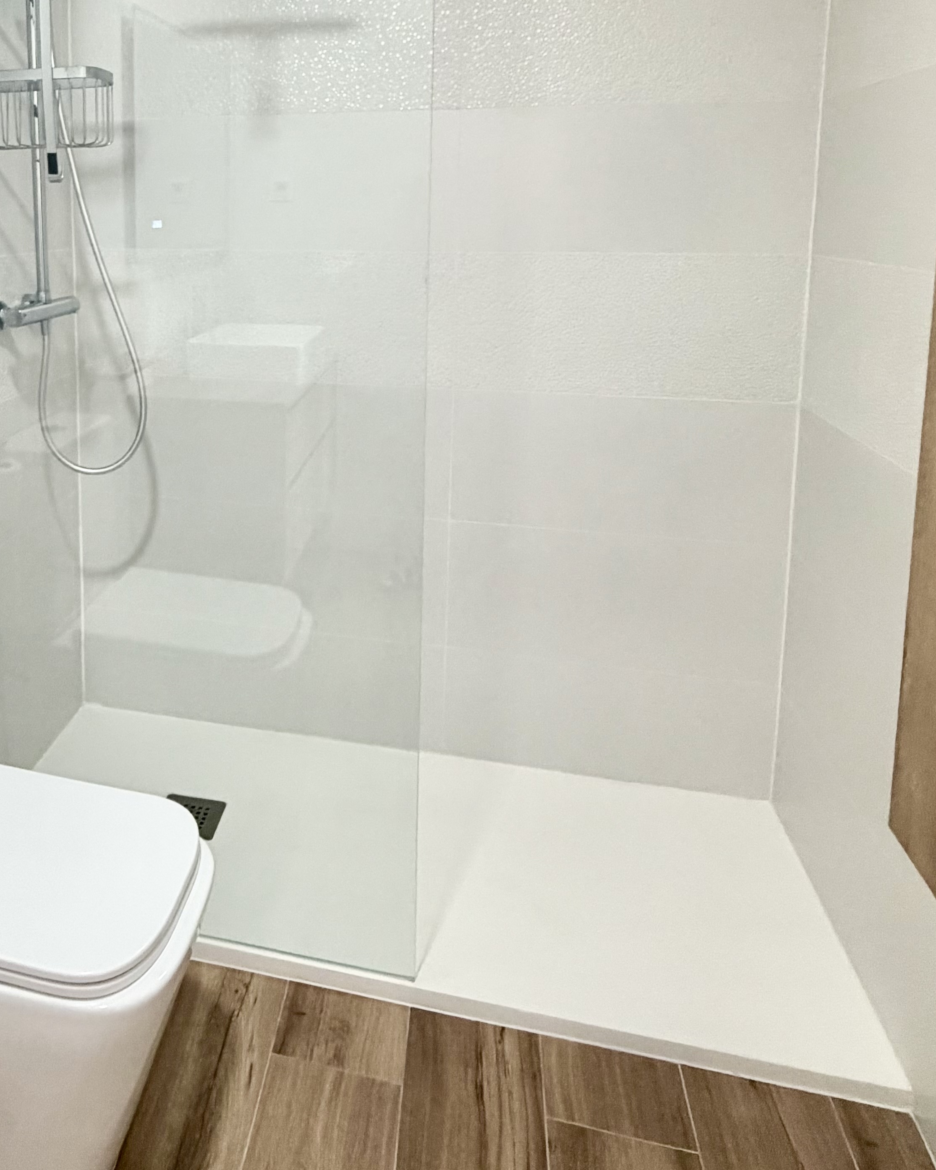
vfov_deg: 59.8
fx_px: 970
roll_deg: -1.3
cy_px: 335
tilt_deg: -7.2
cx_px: 208
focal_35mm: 28
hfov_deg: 49.0
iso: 250
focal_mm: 2.22
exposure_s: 1/50
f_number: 2.2
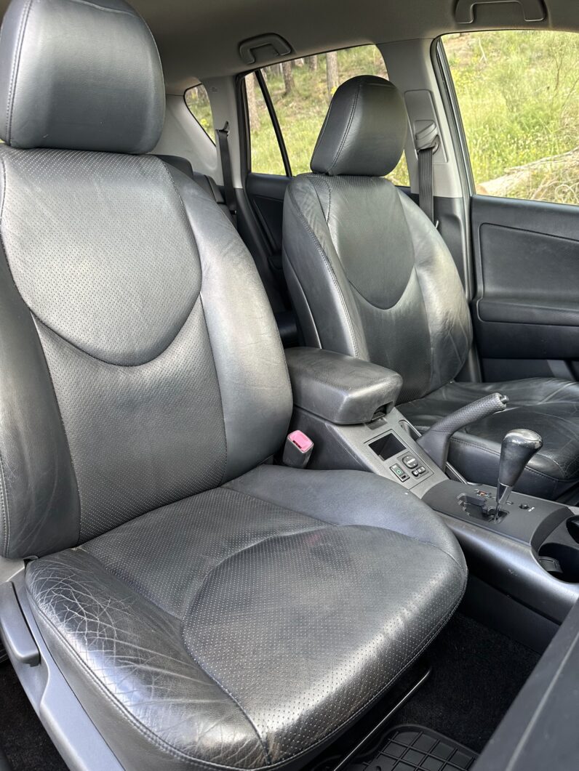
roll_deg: -4.7
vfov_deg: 71.6
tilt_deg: -21.6
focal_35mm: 24
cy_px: 386
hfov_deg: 56.8
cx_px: 290
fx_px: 535
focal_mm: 6.86
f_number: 1.78
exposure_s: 1/121
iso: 200
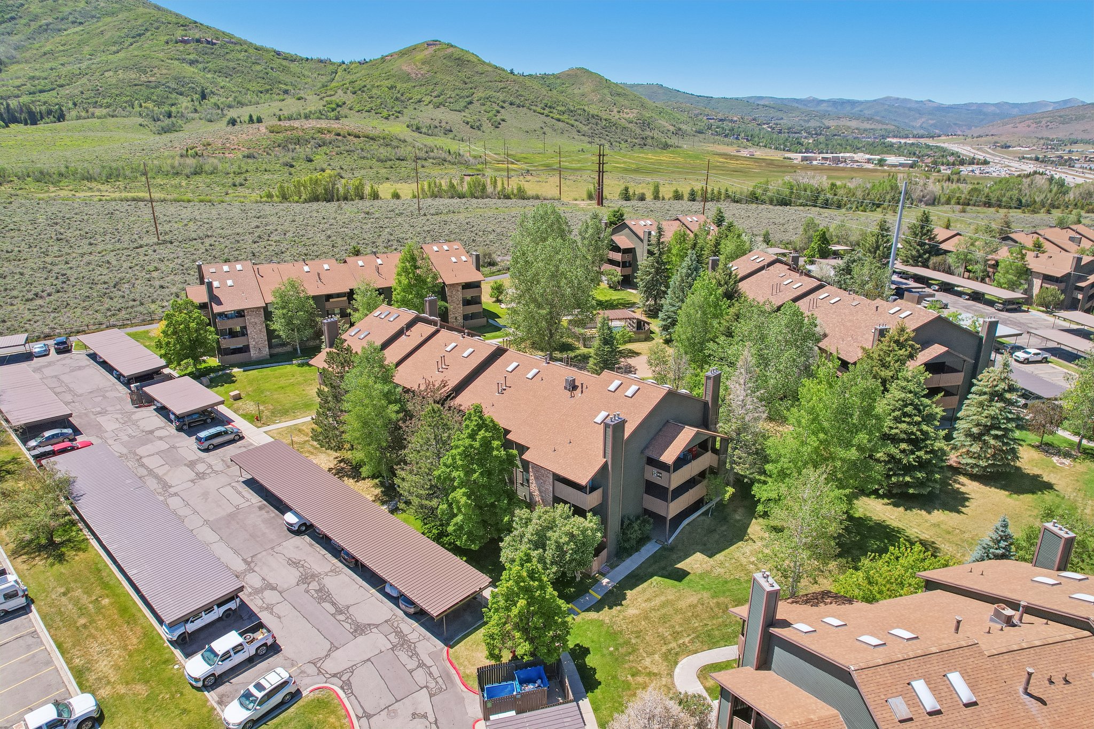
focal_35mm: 22
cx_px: 547
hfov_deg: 78.6
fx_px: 668
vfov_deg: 57.2
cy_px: 364
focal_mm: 8.4
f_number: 2.8
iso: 120
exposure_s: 1/60
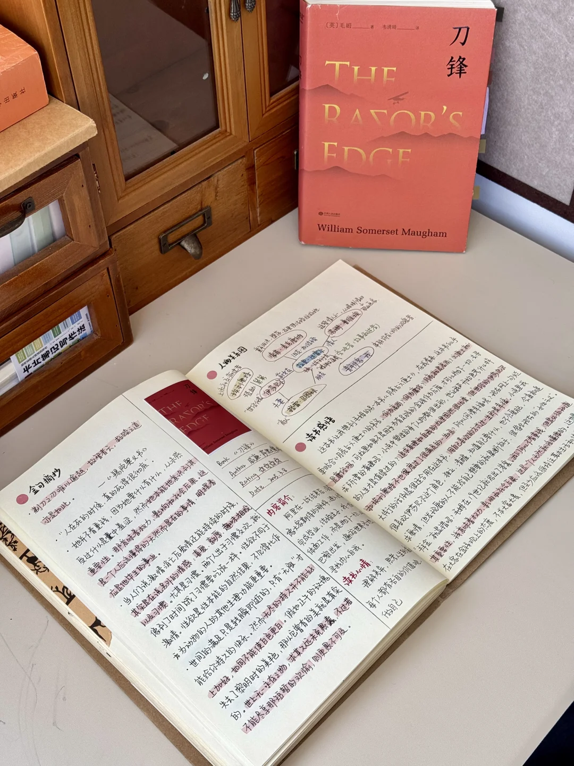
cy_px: 383
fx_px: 1061
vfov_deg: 39.7
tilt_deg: -48.7
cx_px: 287
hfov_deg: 30.3
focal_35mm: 48
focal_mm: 6.76
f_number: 1.78
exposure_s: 1/390
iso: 64
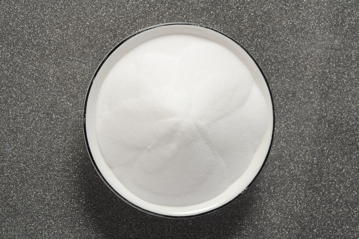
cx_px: 180
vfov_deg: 15.1
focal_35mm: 90
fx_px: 896
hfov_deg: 22.6
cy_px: 120
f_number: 10
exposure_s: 1/125
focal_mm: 60
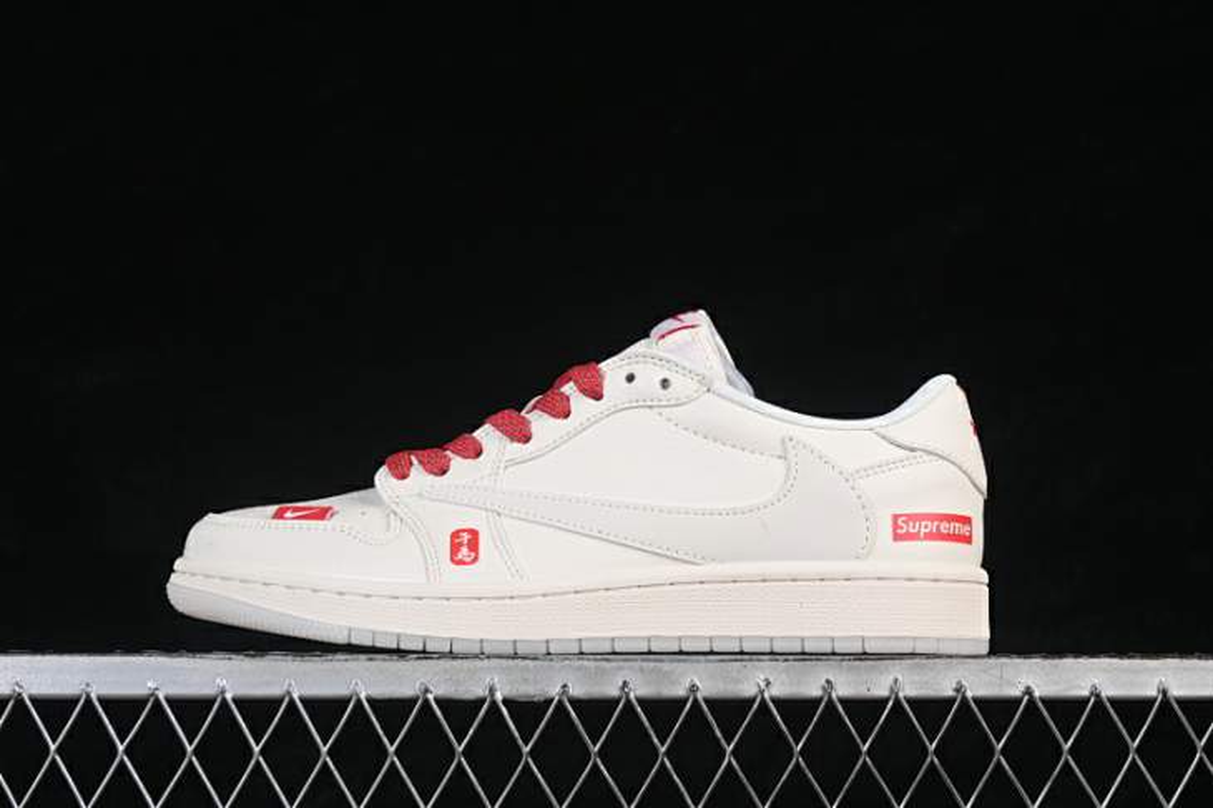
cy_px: 404
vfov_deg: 18.2
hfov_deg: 27.0
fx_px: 2526
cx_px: 606
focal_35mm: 75
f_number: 8
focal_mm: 50
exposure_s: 1/80
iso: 160
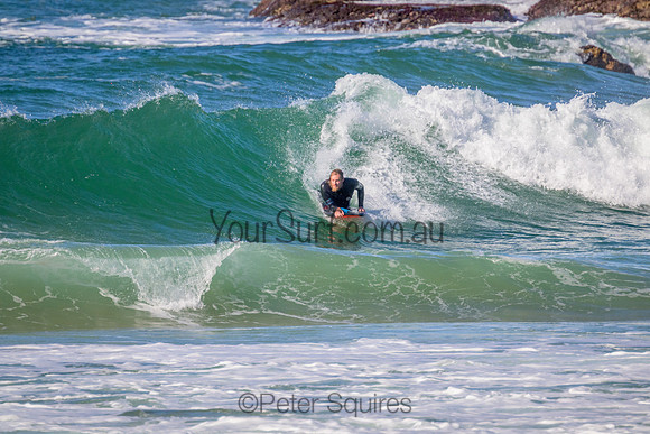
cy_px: 217
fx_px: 14447
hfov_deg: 2.6
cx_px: 325
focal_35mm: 800
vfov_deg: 1.7
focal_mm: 800
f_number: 11
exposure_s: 1/2000
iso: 1250
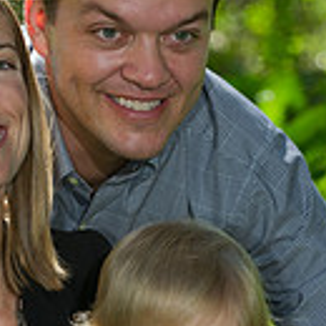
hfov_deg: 5.2
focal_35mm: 340
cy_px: 253
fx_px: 3623
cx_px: 92
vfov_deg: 5.1
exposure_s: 1/160
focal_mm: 116
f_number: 4.5
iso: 250
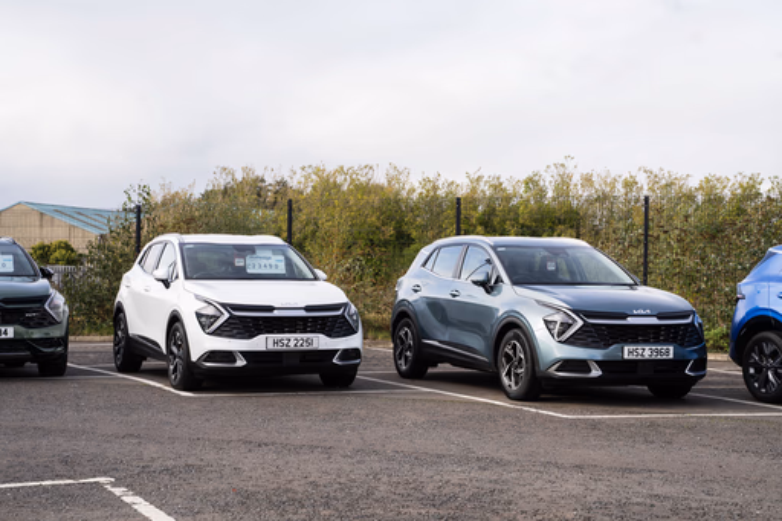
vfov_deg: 22.2
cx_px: 391
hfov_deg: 32.9
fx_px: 1325
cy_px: 260
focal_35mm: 61
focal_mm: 61
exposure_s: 1/100
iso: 125
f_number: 8
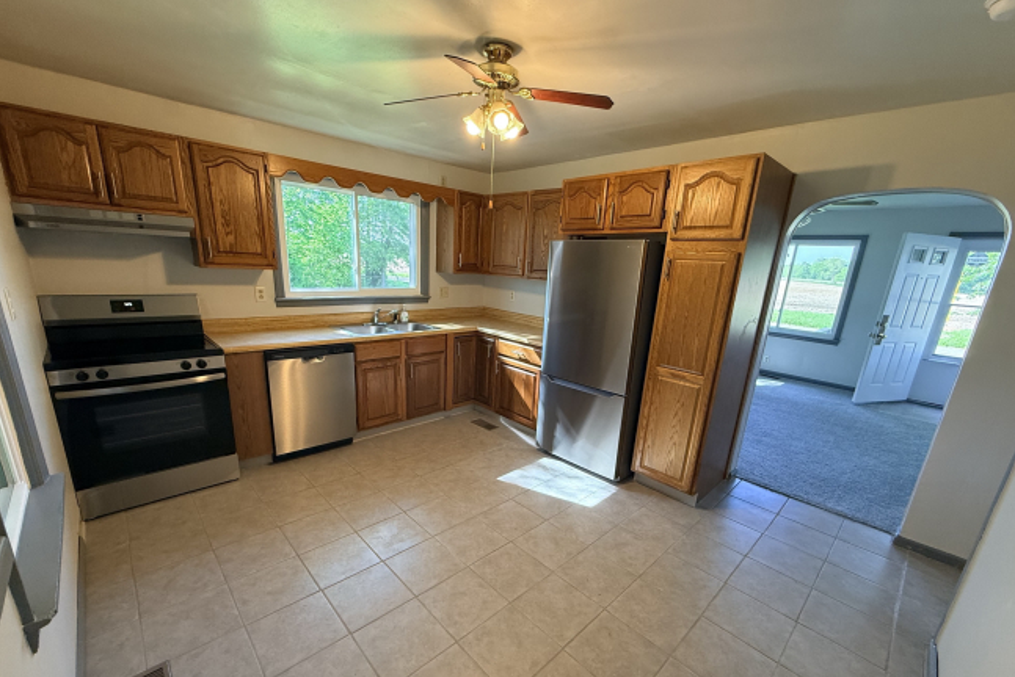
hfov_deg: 100.4
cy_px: 381
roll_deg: -3.2
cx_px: 506
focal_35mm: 15
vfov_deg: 77.0
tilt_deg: -15.3
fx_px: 423
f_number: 2.2
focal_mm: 2.22
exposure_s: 1/120
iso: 250
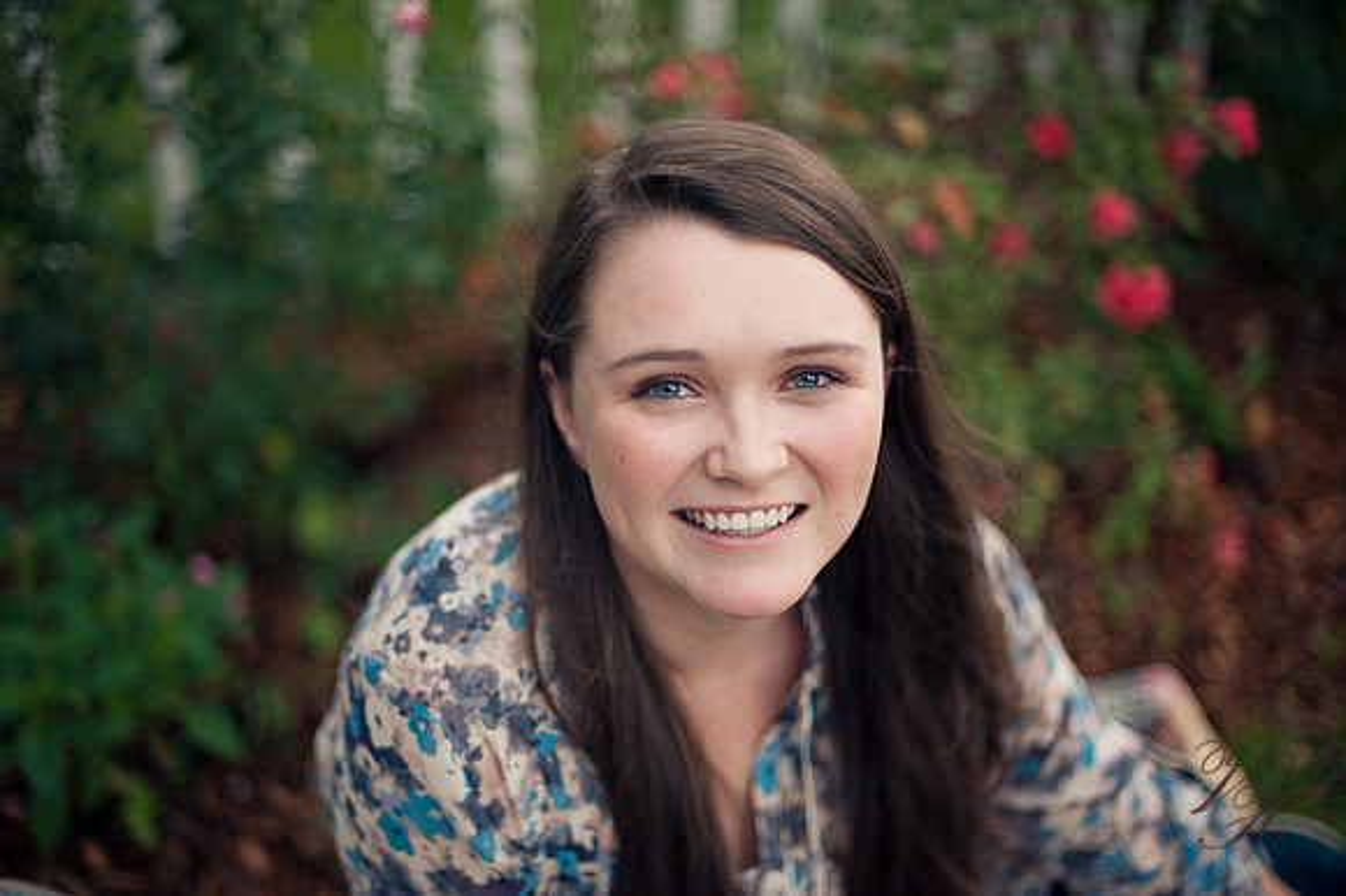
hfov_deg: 39.6
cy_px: 448
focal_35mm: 50
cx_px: 673
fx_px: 1868
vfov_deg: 27.0
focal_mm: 50
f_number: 1.4
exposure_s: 1/400
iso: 200
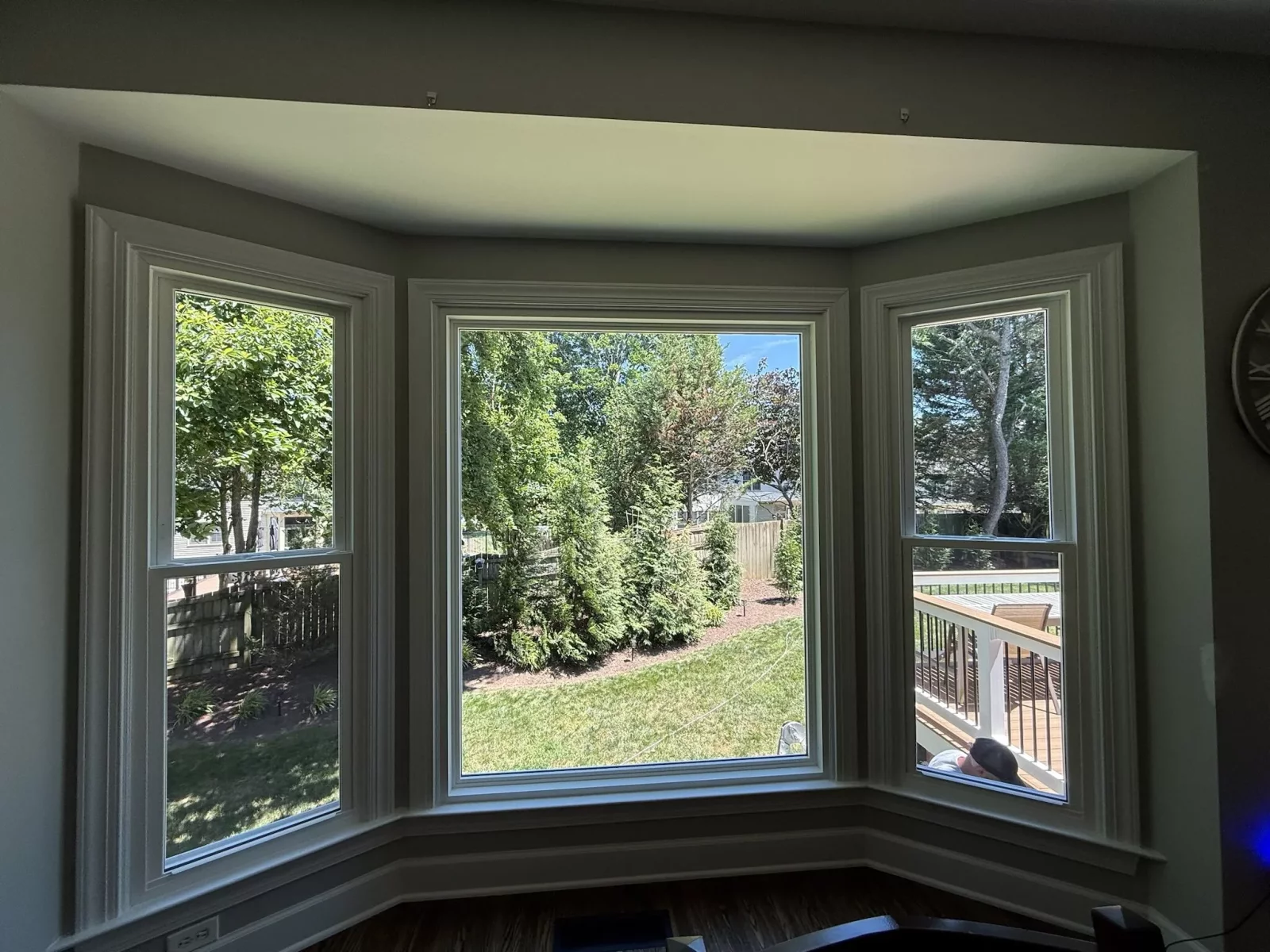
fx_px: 514
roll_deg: +0.7
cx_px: 635
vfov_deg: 85.7
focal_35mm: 14
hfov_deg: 102.1
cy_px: 476
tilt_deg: +1.2
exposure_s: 1/180
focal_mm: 2.22
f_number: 2.2
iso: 50
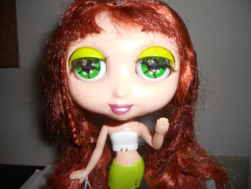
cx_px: 126
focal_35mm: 27
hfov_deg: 65.3
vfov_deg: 51.4
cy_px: 94
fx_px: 196
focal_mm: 4.9
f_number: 8
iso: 80
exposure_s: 1/25
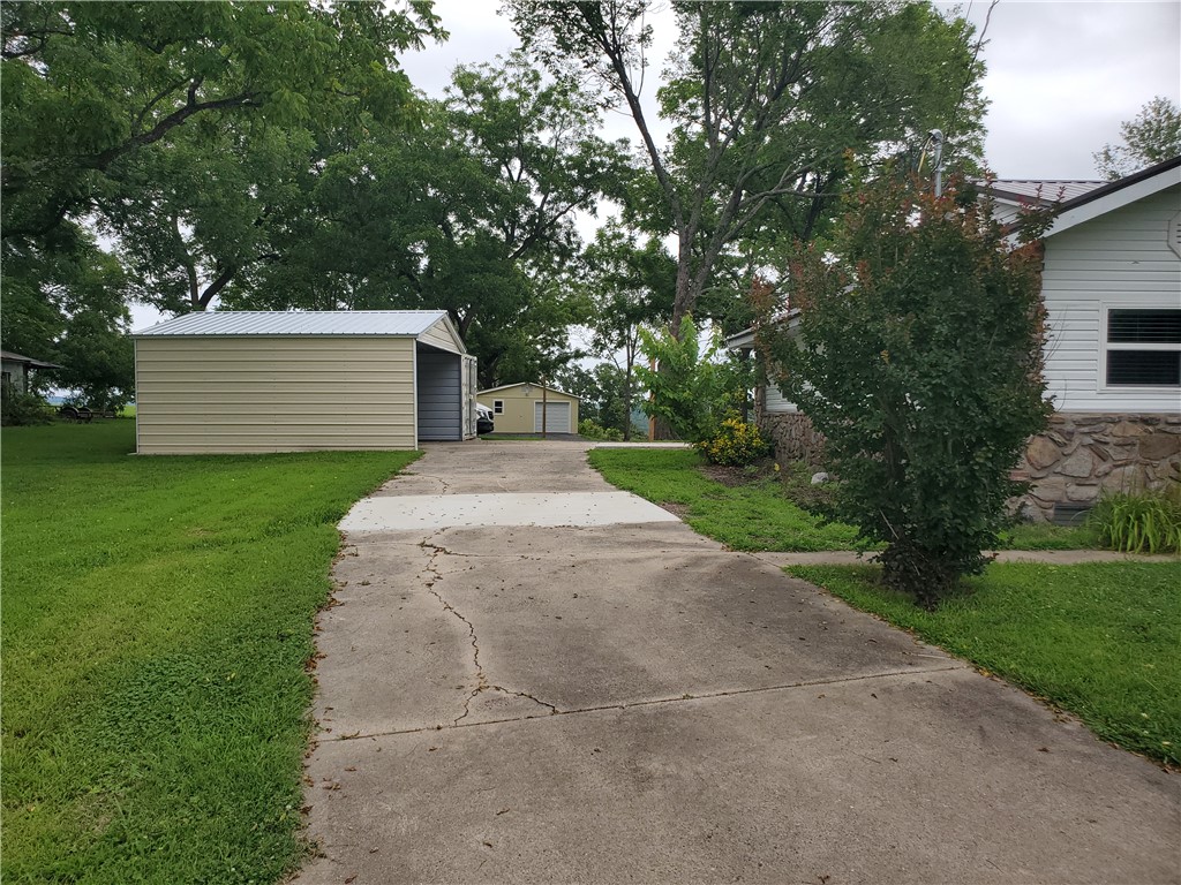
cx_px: 590
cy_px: 442
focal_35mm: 26
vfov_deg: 53.1
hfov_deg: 67.3
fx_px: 887
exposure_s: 1/1199
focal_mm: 4.3
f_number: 2.4
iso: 50
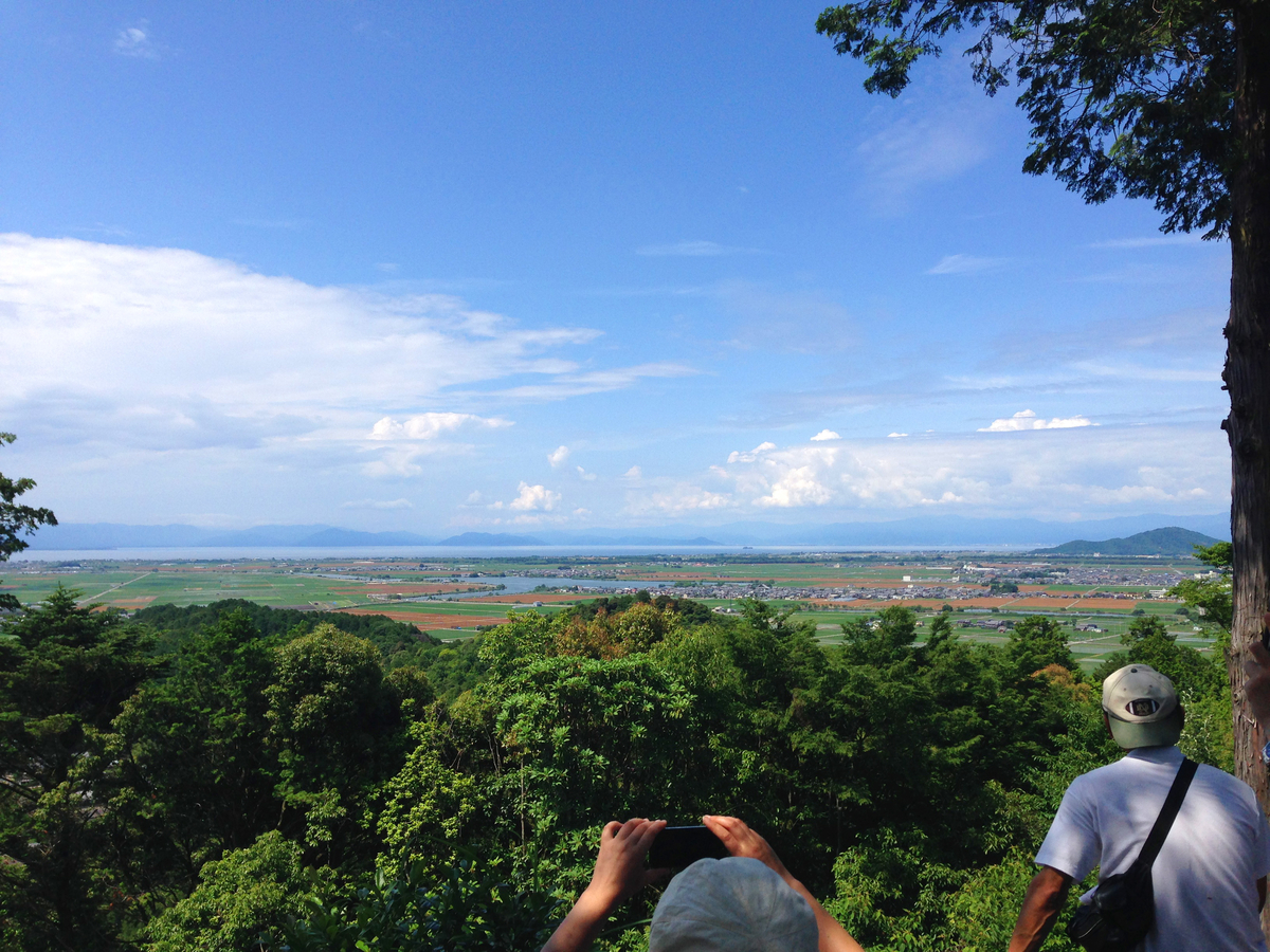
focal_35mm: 33
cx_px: 635
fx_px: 1211
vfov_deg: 42.9
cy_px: 476
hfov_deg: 55.4
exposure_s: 1/2262
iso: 50
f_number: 2.4
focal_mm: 4.12
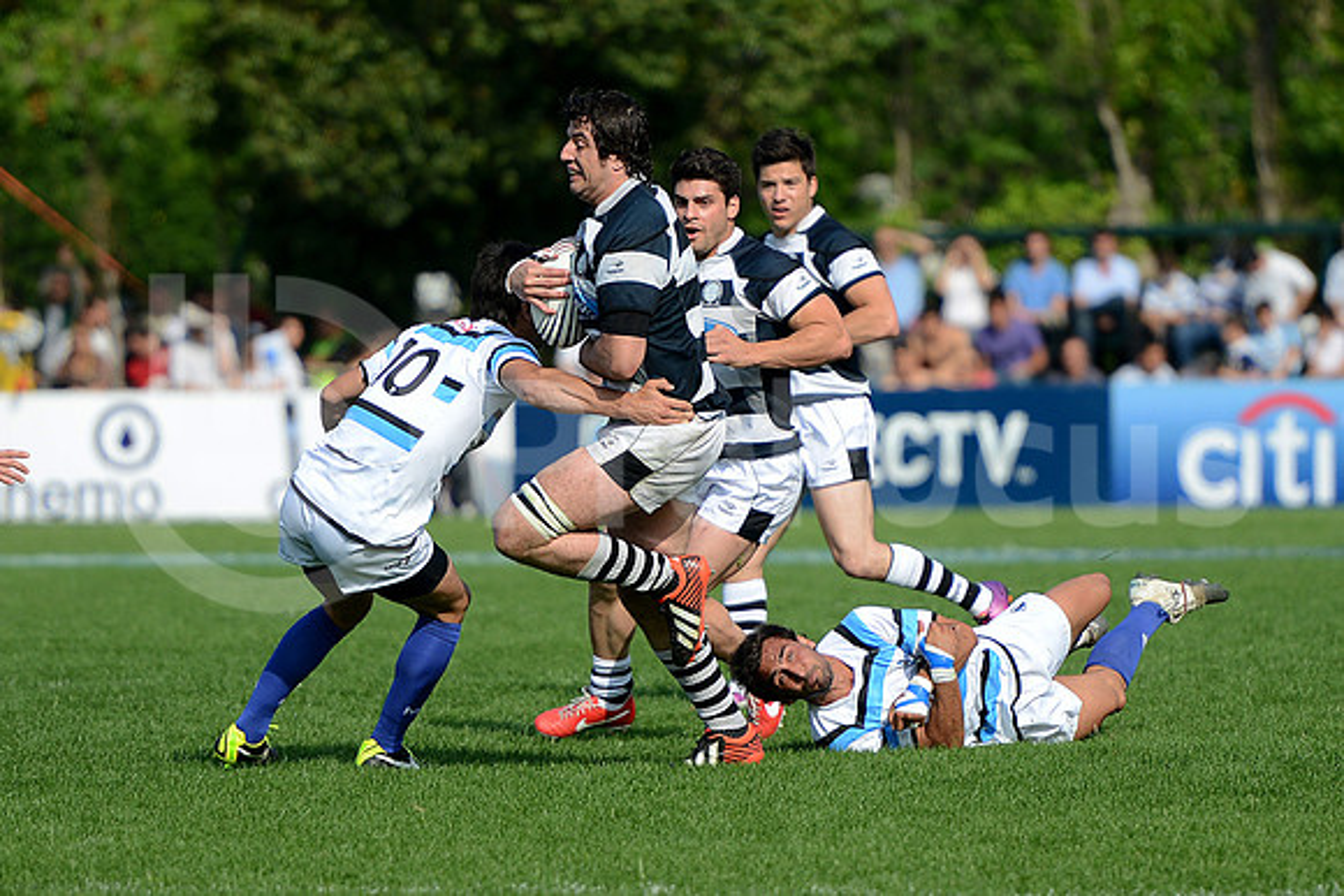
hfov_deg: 10.5
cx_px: 672
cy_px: 448
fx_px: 7281
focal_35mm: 195
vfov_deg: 7.0
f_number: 2.8
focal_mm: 195
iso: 250
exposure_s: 1/2500
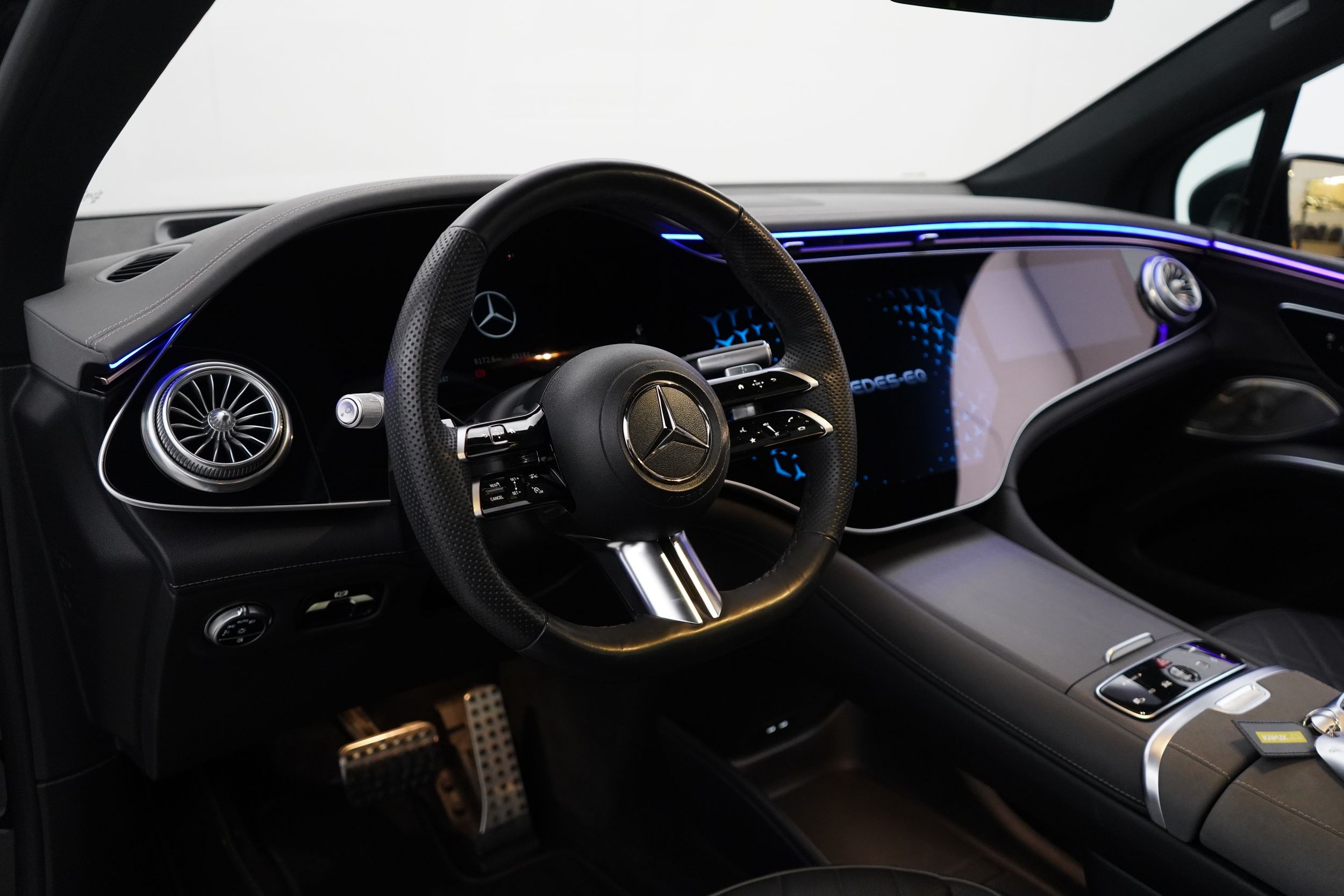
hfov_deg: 63.7
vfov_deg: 45.0
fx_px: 1083
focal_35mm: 29
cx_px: 672
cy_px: 448
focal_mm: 29
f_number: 3.5
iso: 4000
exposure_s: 1/160
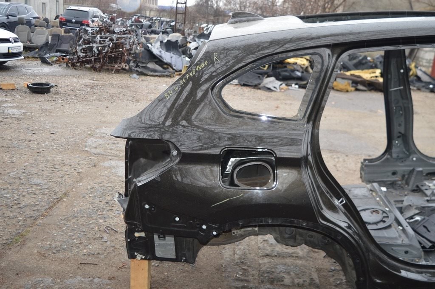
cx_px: 218
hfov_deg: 55.1
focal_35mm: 34
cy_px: 144
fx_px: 417
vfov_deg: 38.3
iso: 320
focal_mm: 23
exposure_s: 1/125
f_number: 4
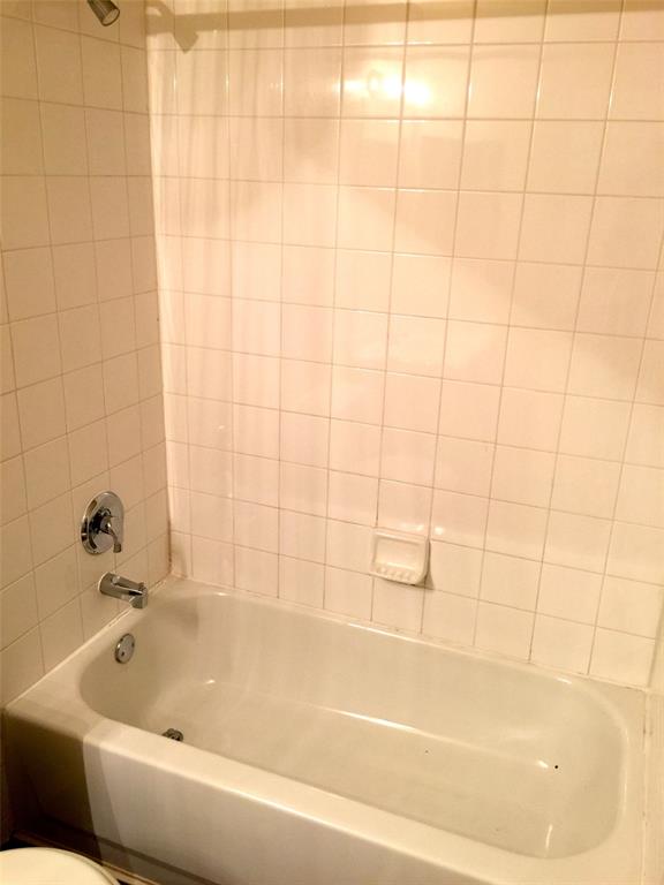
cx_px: 332
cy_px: 442
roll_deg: -2.2
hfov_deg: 48.2
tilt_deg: -18.7
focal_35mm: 29
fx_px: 742
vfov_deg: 61.7
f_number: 2.2
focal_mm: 4.15
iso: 32
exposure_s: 1/15
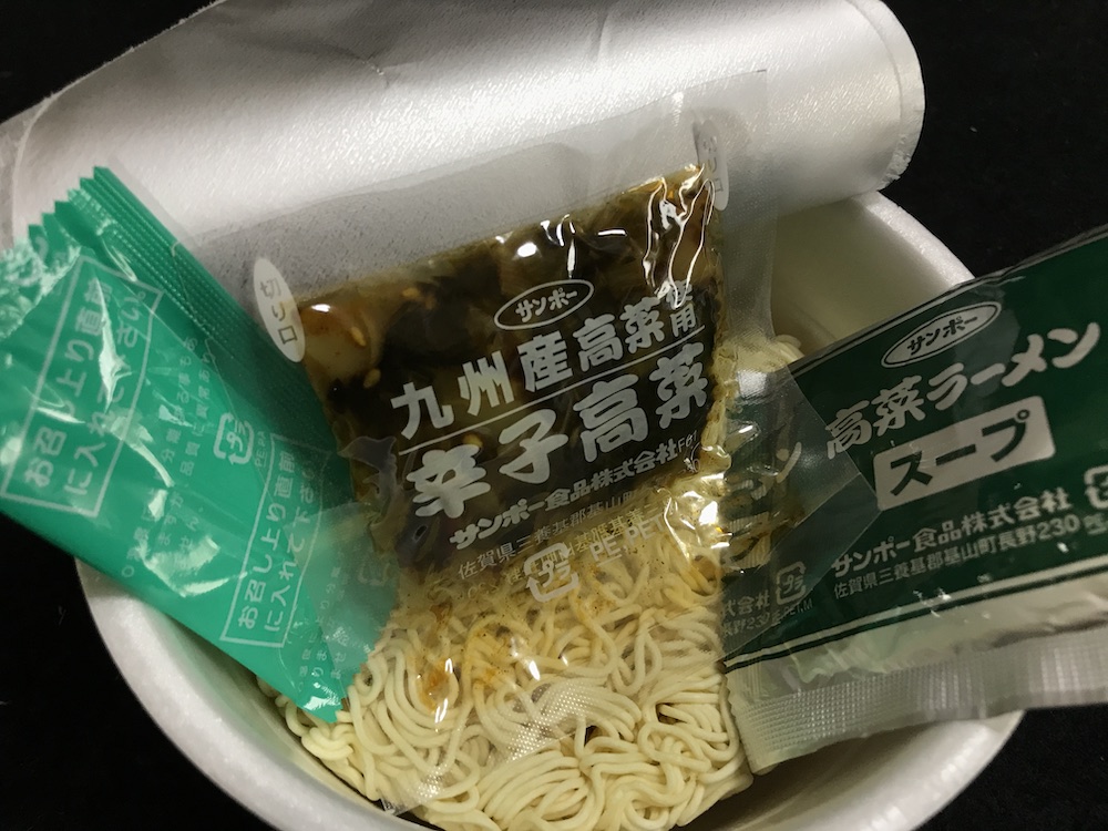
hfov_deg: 63.4
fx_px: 896
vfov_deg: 49.7
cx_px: 554
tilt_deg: -53.3
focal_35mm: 28
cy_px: 416
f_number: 1.8
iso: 32
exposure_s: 1/24
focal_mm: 3.99
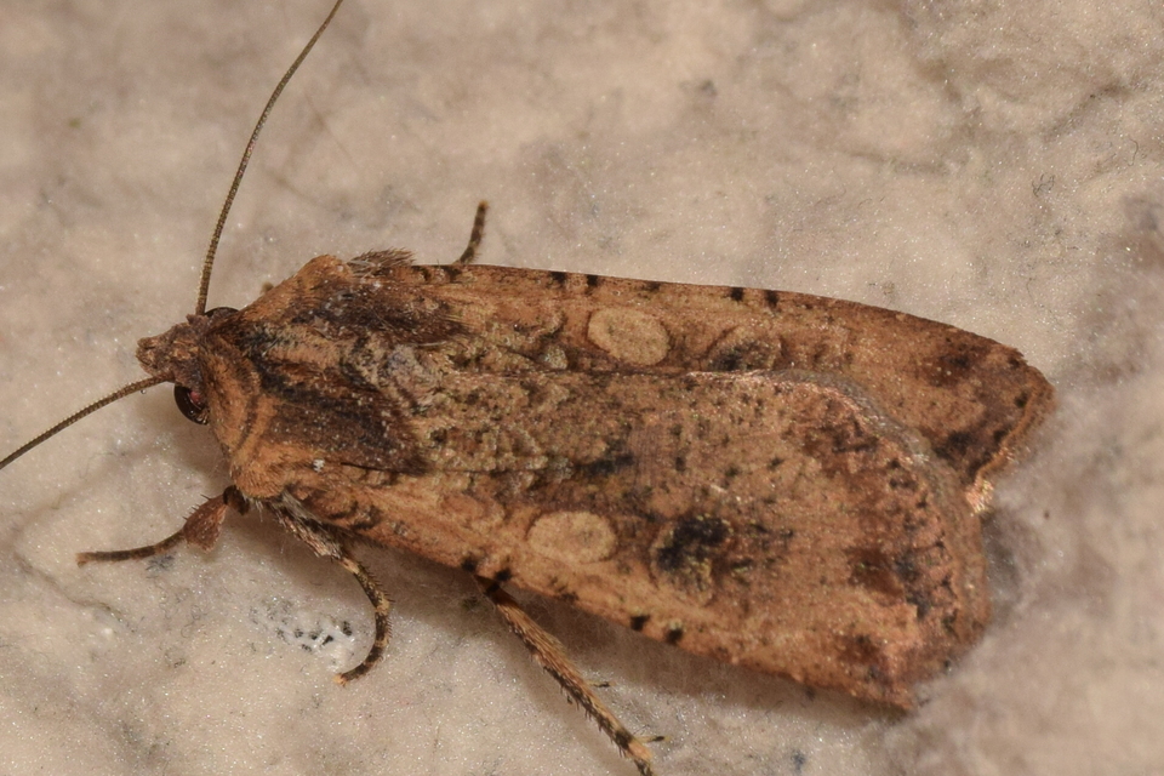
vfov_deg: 6.5
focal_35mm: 210
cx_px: 582
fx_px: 6789
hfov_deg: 9.8
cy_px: 388
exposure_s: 1/160
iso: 400
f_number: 14
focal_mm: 140
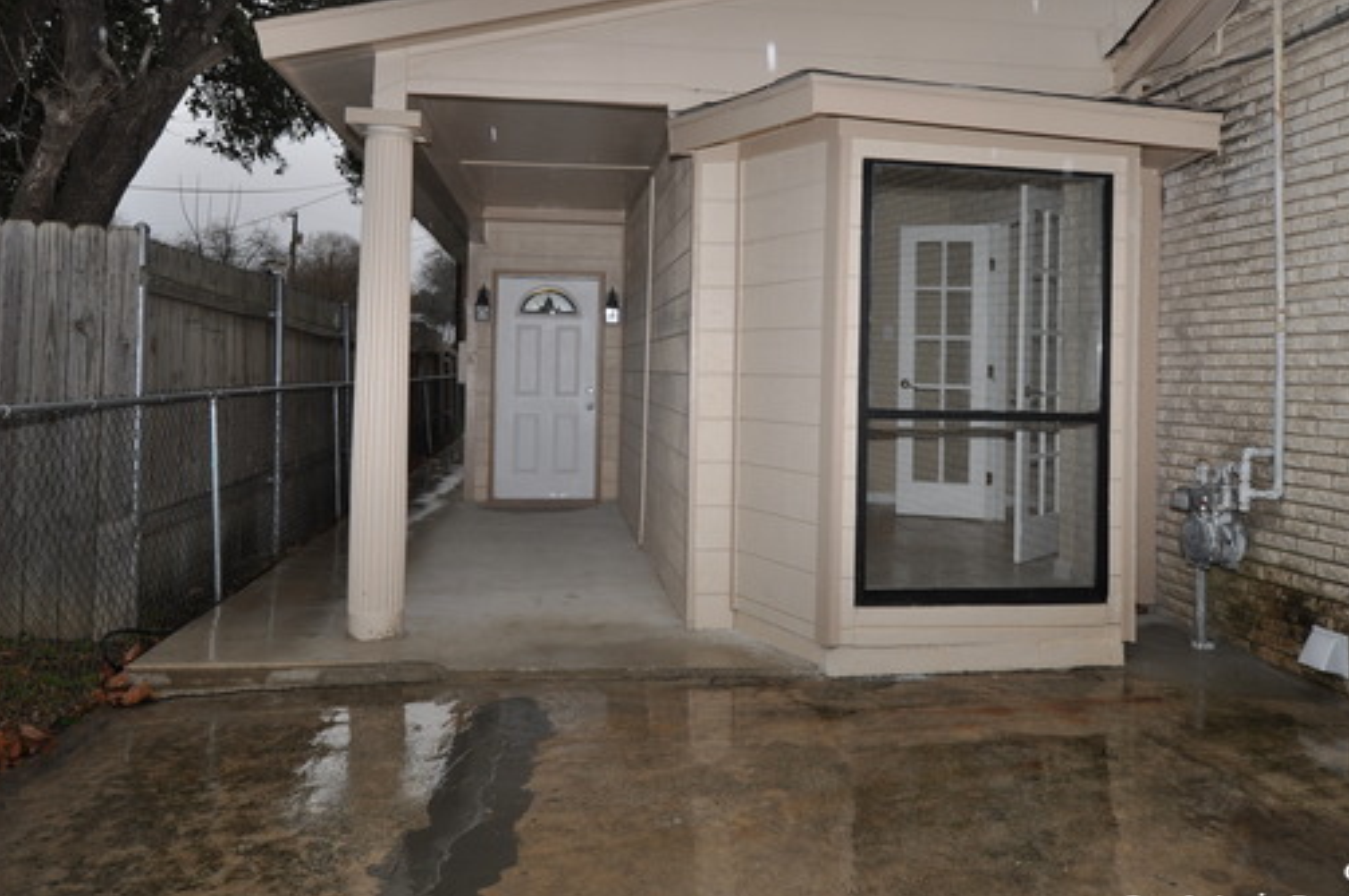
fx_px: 1072
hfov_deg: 64.4
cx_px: 692
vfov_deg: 45.1
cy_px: 350
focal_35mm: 29
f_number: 6.3
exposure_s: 1/160
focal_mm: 15
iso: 200
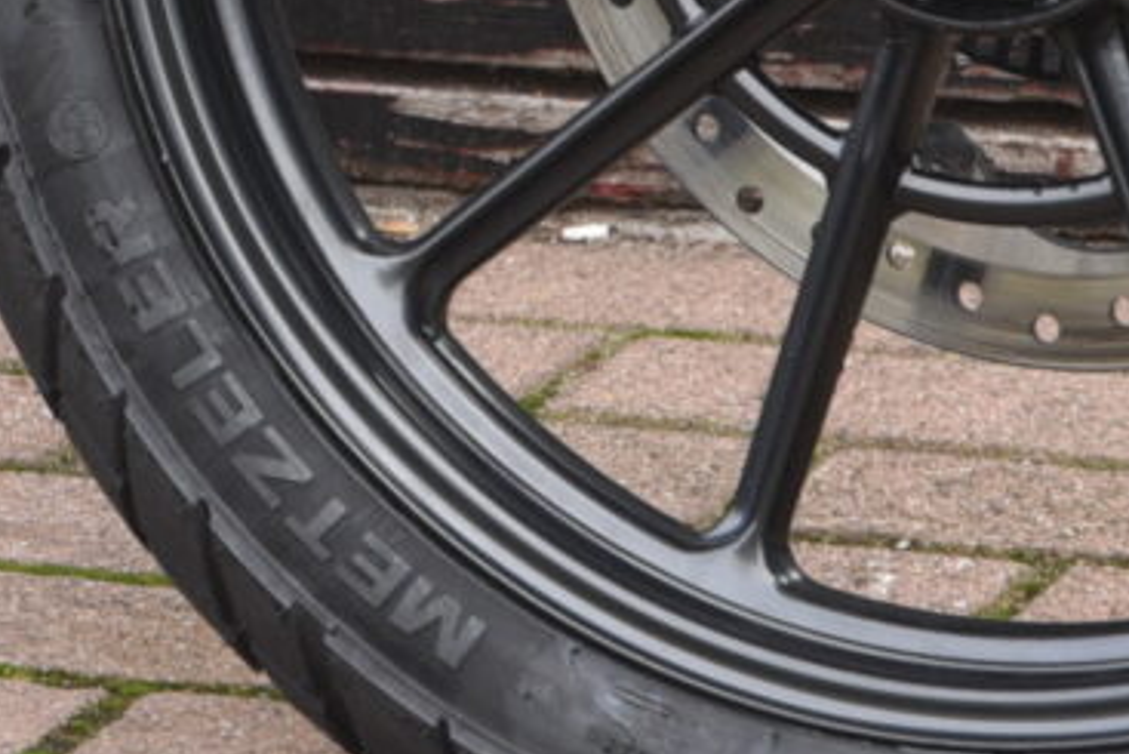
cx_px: -1058
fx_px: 15309
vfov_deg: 2.8
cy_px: -1408
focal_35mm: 488
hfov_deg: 4.2
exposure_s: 1/60
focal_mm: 70
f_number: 4.5
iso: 200
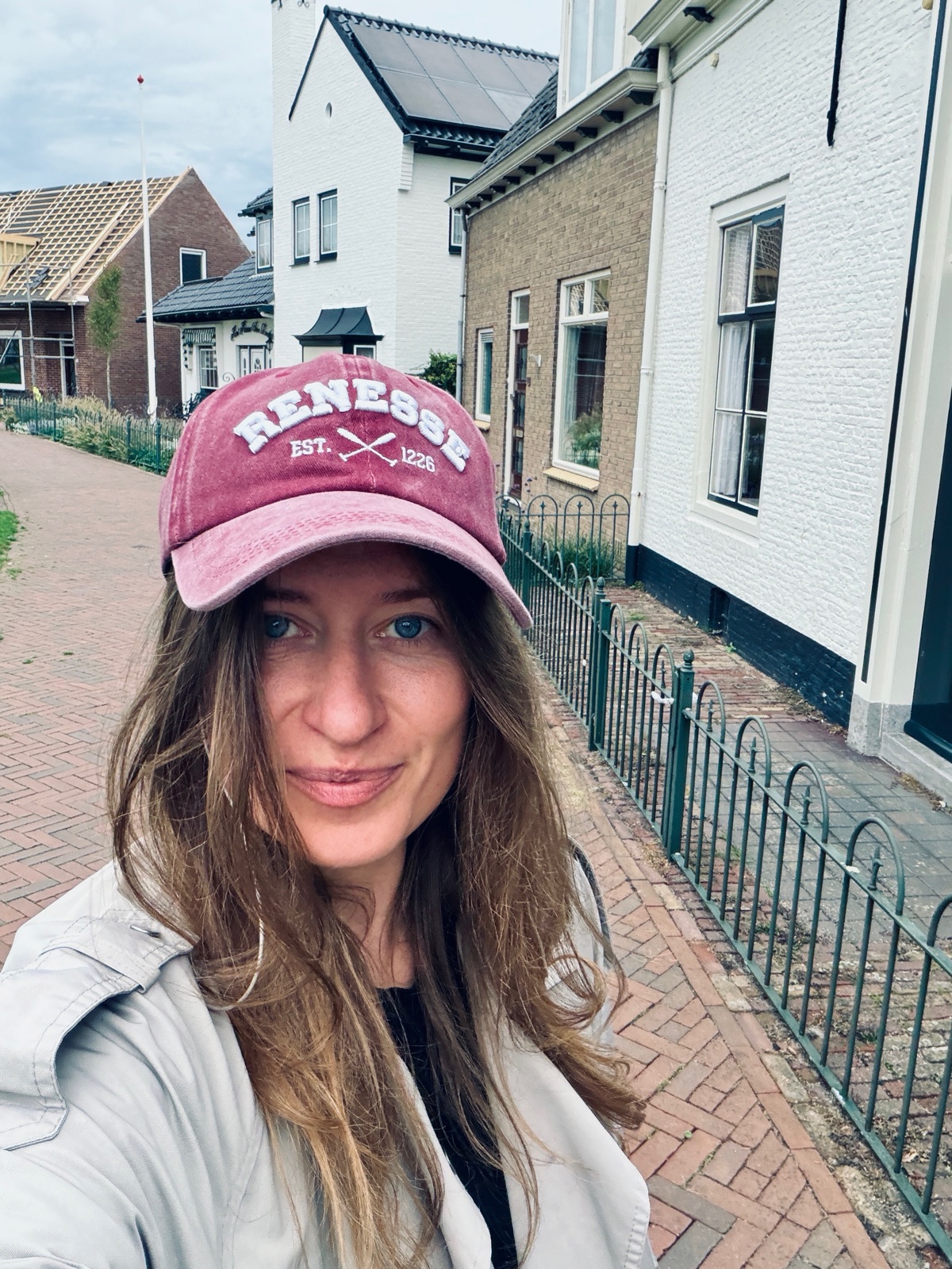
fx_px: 1100
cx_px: 476
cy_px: 634
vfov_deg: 60.0
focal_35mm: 30
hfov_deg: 46.8
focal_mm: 2.71
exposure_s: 1/174
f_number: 1.9
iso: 50
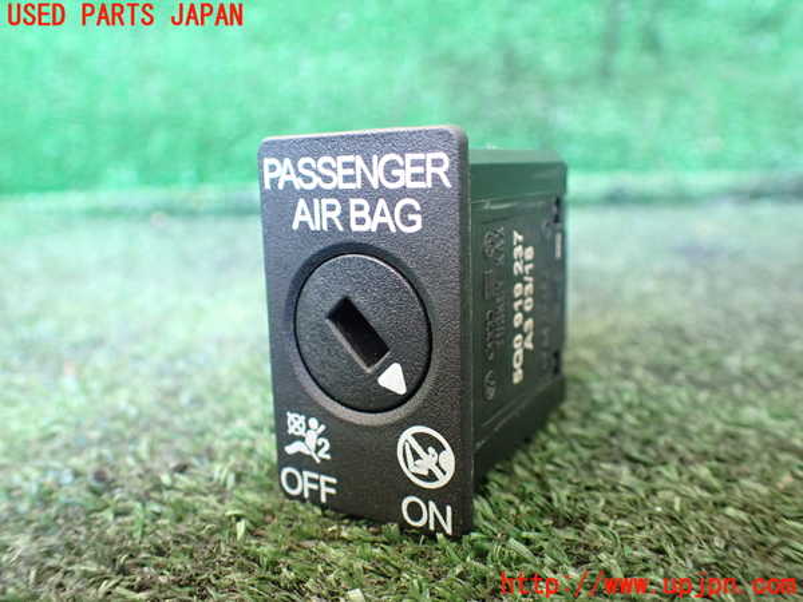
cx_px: 402
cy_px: 301
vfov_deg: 46.8
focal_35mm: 30
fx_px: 696
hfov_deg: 60.0
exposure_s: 1/40
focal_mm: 5.4
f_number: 2.3
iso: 800
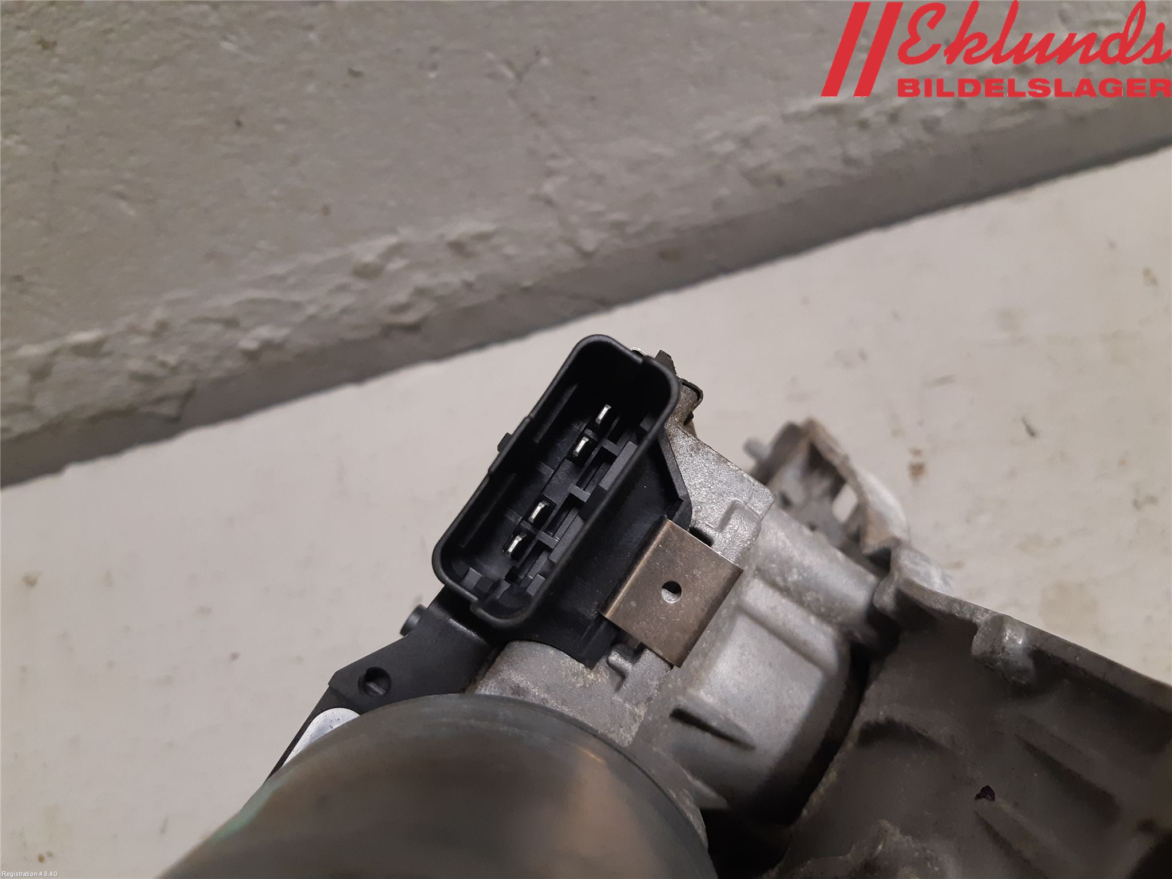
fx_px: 880
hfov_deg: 67.3
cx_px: 586
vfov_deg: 53.1
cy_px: 440
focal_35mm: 26
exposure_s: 1/50
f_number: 1.7
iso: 200
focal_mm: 3.93
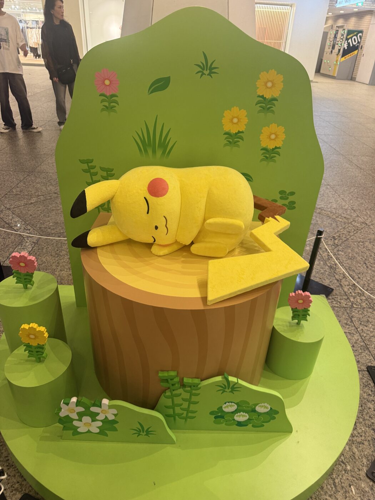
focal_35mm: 24
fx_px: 347
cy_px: 250
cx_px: 188
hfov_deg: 56.8
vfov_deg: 71.6
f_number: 1.78
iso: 200
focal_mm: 6.76
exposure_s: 1/50
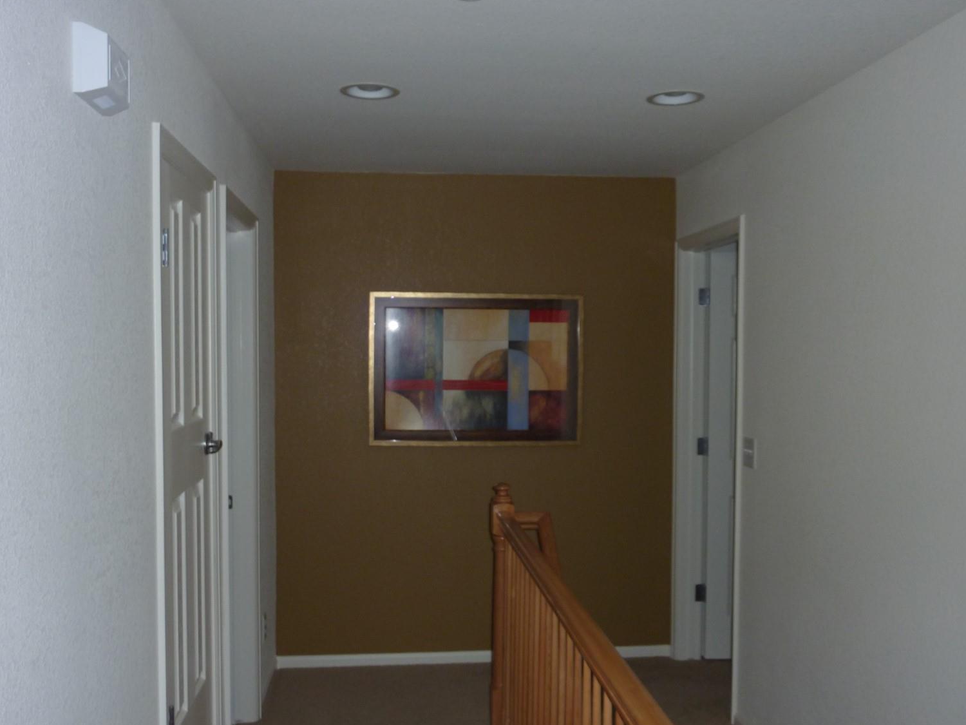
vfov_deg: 44.1
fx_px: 893
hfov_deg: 56.8
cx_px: 484
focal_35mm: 32
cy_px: 383
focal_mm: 5
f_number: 3.4
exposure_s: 1/8
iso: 125
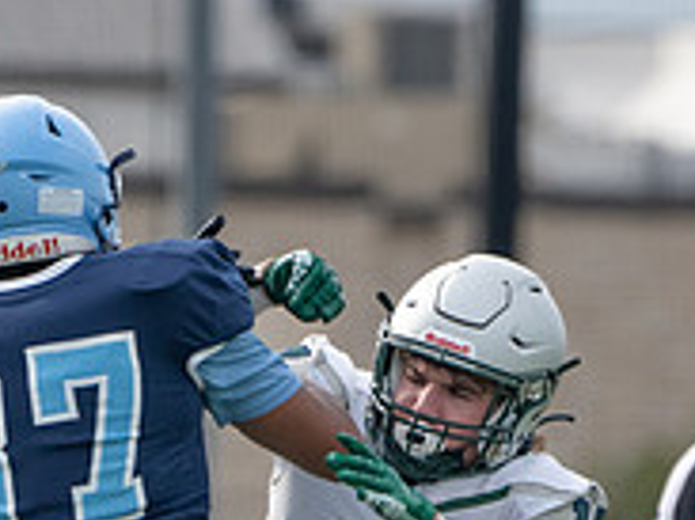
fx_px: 32564
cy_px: 696
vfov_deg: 0.9
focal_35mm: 1623
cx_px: 306
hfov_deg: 1.2
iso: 320
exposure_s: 1/1250
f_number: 5.6
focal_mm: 400
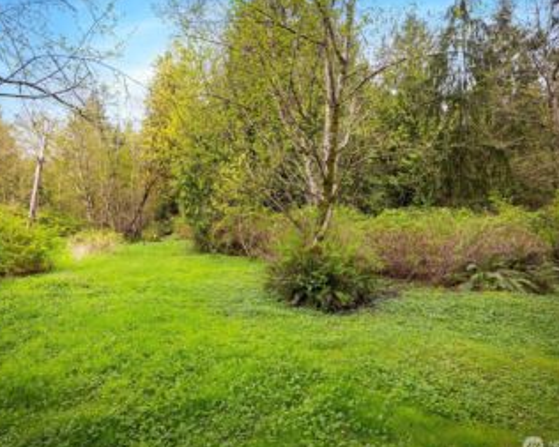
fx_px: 314
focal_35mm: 19
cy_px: 227
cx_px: 271
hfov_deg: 83.2
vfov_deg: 70.9
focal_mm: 16
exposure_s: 1/80
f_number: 7.1
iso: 400
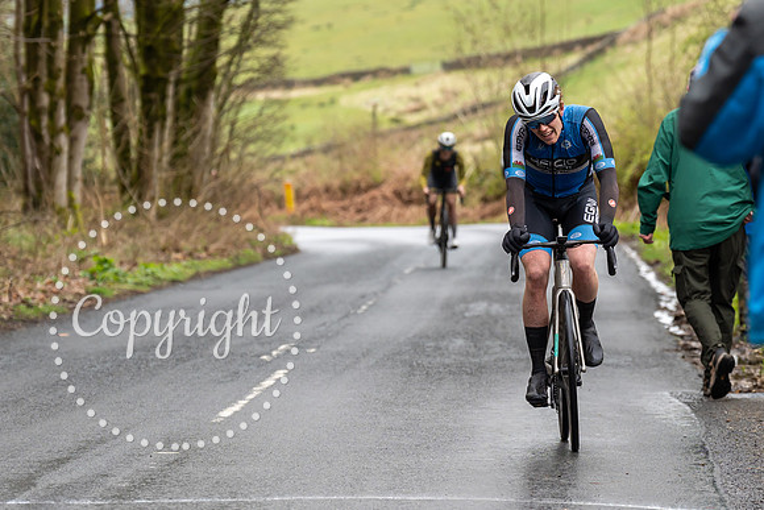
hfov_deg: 9.4
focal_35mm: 219
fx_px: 4639
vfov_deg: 6.3
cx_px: 589
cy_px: 187
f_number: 3.5
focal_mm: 113
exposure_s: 1/1000
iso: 500
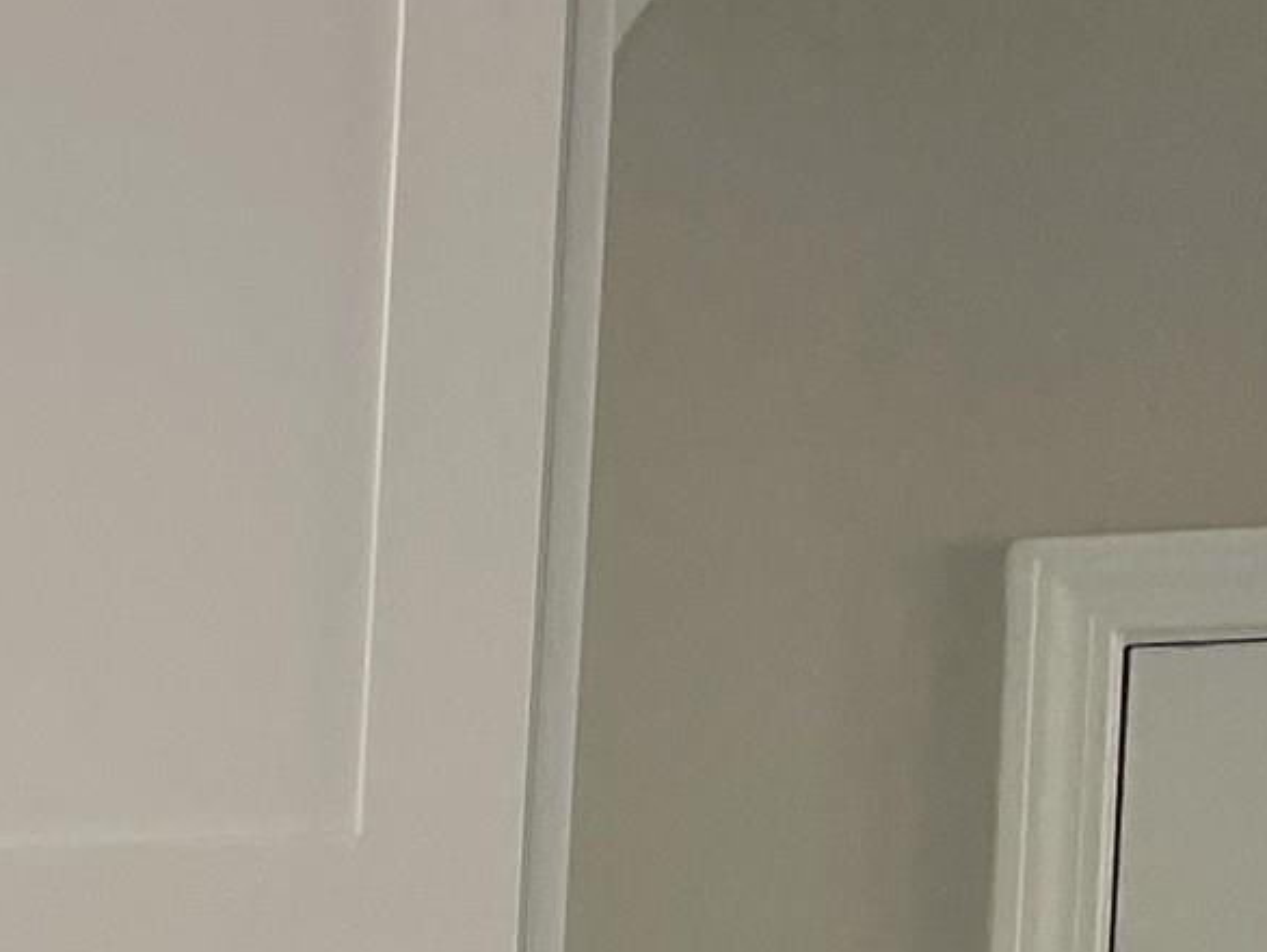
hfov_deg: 11.7
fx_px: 4797
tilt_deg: -5.1
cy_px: 1852
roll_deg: -1.3
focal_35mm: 131
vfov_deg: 10.5
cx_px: -1976
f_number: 1.6
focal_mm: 5.1
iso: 80
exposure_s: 1/121
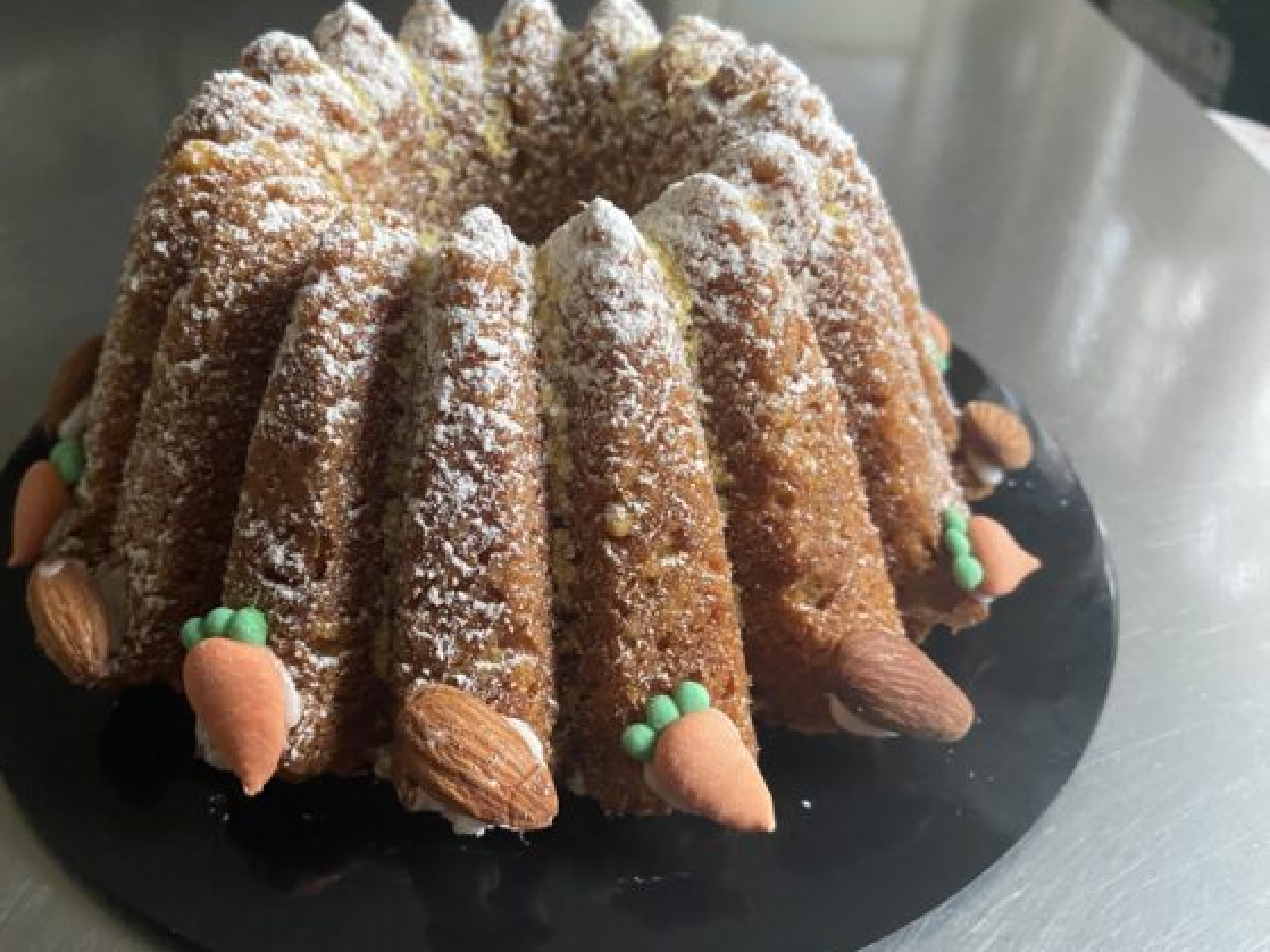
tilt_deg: -40.2
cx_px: 515
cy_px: 479
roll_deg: +2.0
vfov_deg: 45.4
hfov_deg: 57.9
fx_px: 1137
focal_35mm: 31
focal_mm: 4.25
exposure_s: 1/33
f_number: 1.8
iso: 640
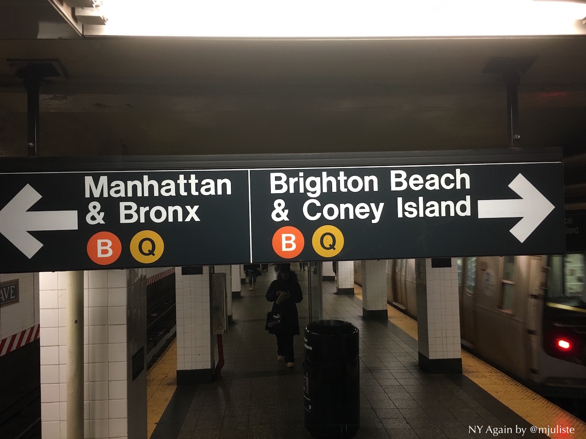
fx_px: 491
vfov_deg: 48.2
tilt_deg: +2.0
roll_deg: +1.5
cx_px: 293
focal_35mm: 29
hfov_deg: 61.7
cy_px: 220
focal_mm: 4.15
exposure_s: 1/30
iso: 100
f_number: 2.2
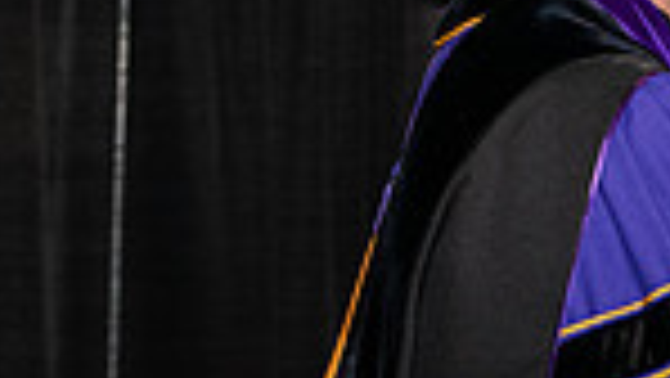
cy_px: 115
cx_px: 1187
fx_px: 5670
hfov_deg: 6.6
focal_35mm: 319
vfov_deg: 3.8
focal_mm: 78
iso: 1600
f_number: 5.6
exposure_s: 1/200
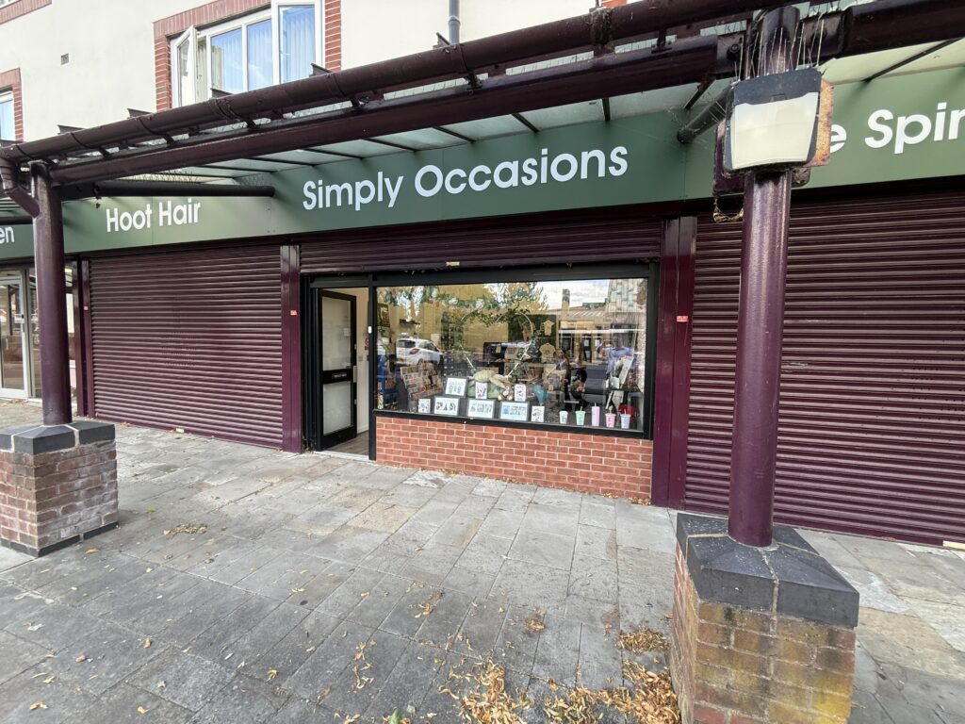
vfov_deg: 85.7
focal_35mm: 14
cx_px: 482
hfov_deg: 102.1
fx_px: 390
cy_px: 362
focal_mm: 2.22
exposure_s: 1/99
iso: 64
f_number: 2.2
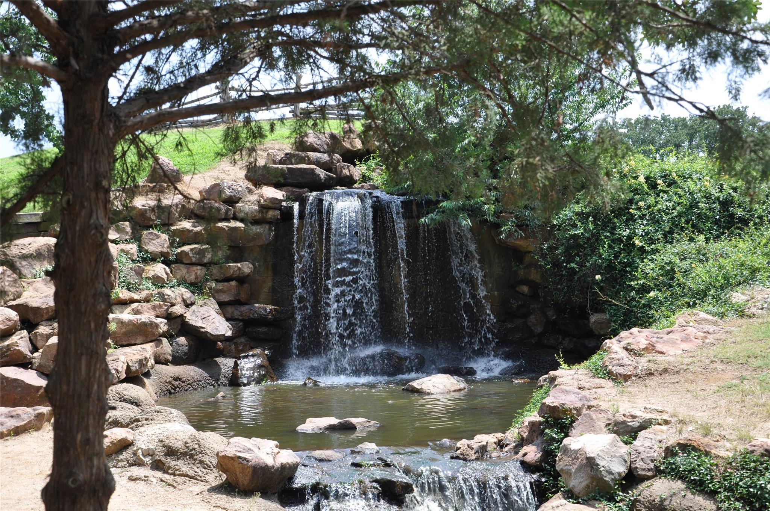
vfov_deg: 25.7
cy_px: 256
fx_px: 1121
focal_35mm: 52
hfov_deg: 37.9
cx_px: 385
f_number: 7.1
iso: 200
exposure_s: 1/200
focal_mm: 35
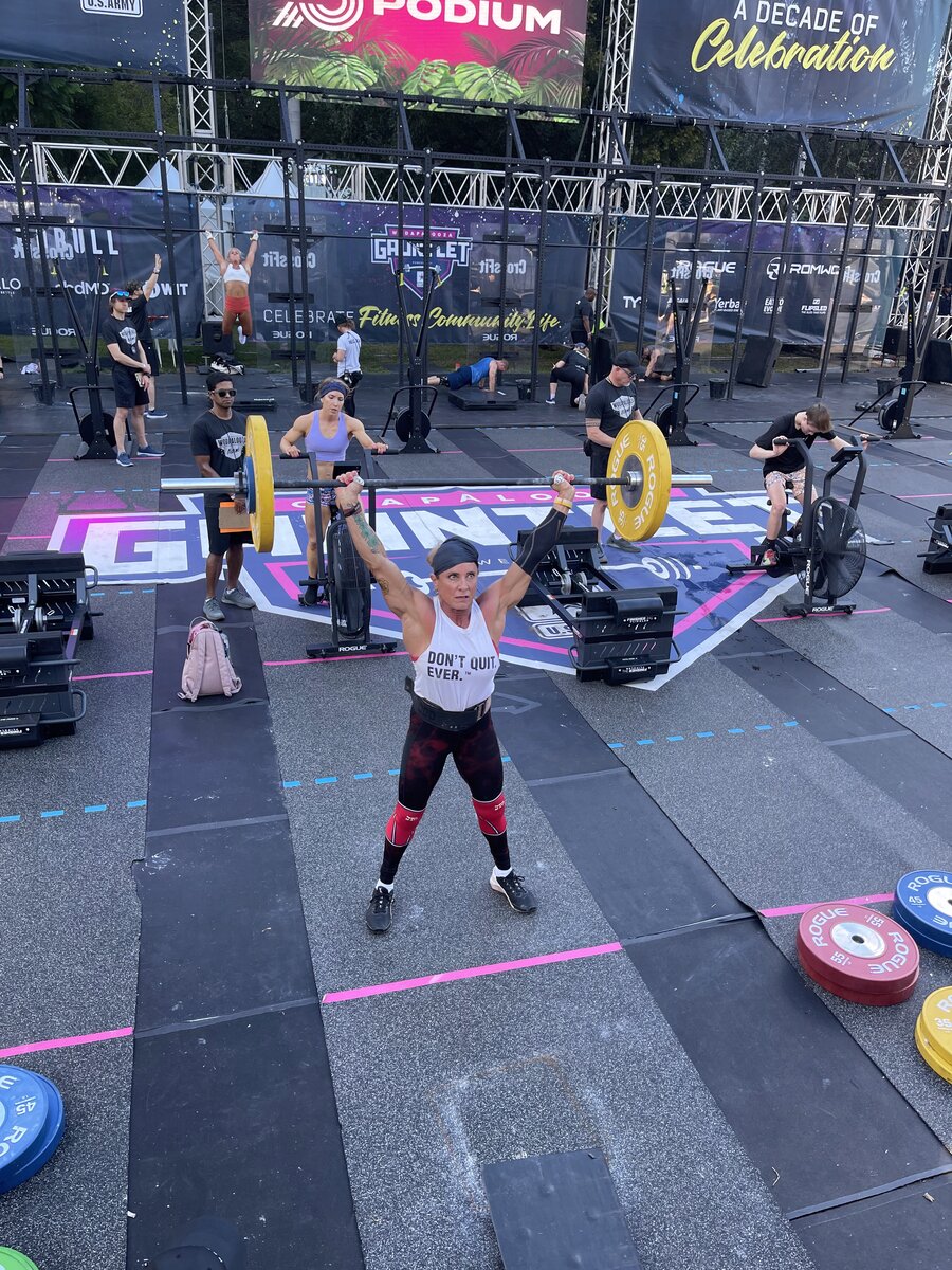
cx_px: 476
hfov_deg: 53.1
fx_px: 953
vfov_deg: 67.3
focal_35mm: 26
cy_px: 635
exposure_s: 1/157
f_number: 1.6
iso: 32
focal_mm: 5.1
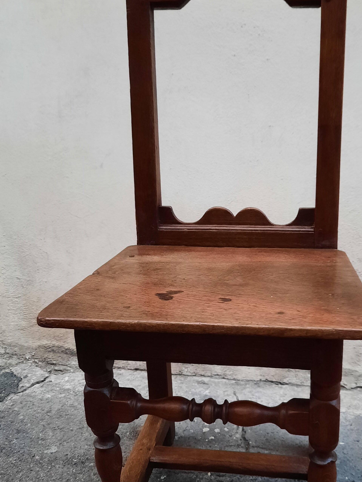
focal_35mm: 39
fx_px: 544
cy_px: 267
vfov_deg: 47.8
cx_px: 235
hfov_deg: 36.5
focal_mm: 4.6
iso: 320
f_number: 2
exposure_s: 1/50
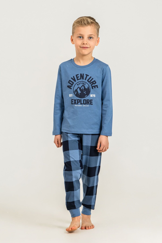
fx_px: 790
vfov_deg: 17.5
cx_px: 81
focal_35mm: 117
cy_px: 122
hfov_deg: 11.7
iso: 250
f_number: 7.1
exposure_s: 1/160
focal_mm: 78
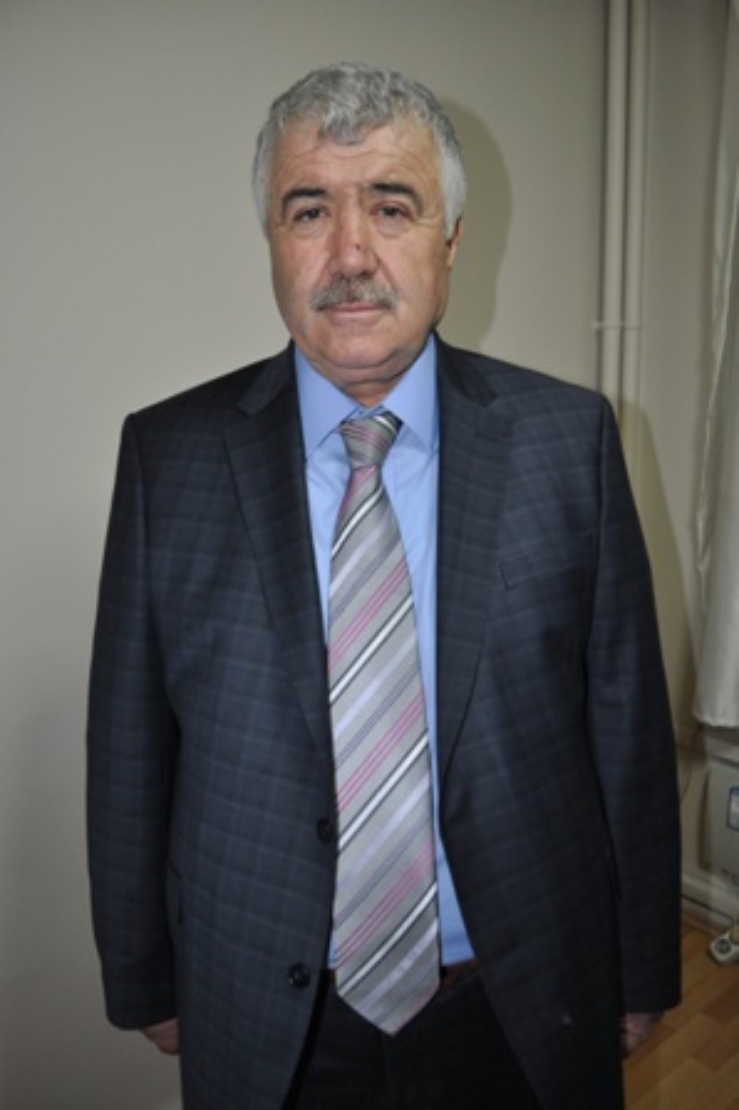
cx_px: 370
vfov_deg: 67.4
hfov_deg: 47.9
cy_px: 555
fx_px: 833
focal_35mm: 27
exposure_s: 1/60
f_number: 3.5
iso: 640
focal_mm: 18
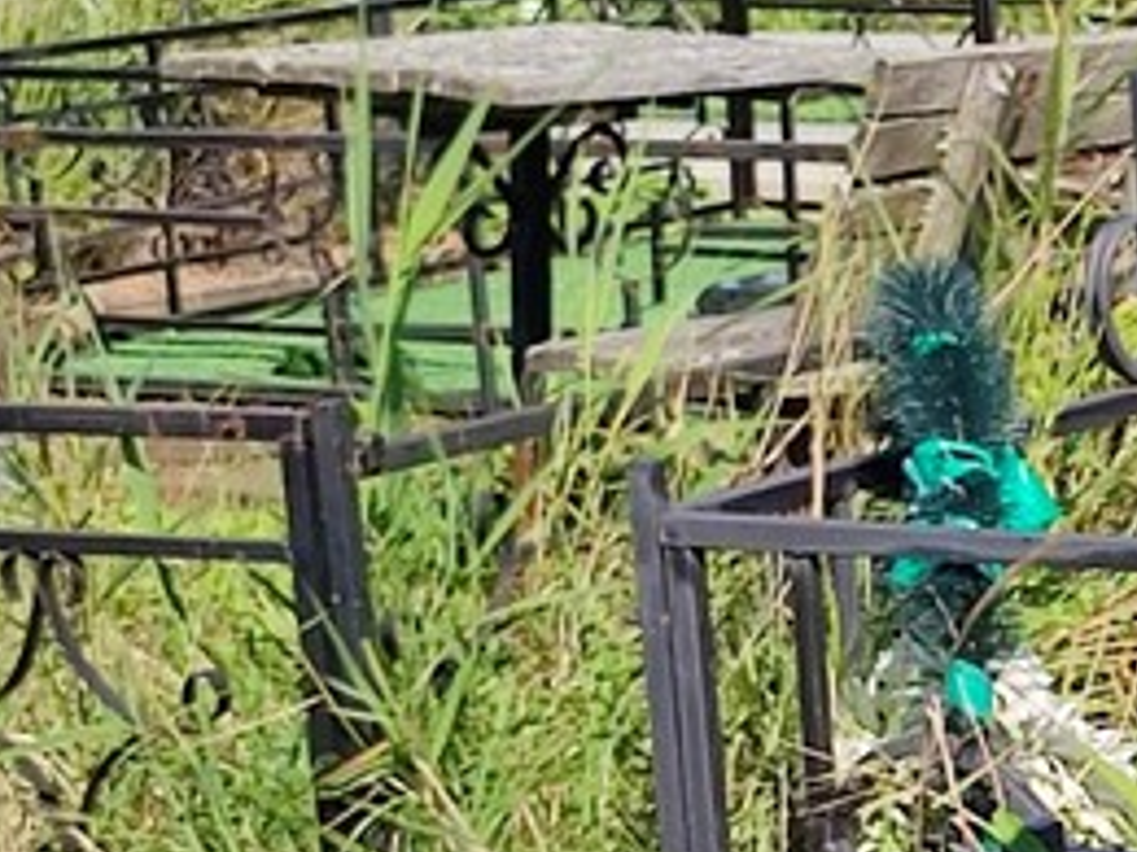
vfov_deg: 18.5
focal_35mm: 77
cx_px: 1649
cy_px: 904
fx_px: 2529
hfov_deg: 21.7
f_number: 1.9
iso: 50
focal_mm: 6.04
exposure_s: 1/849
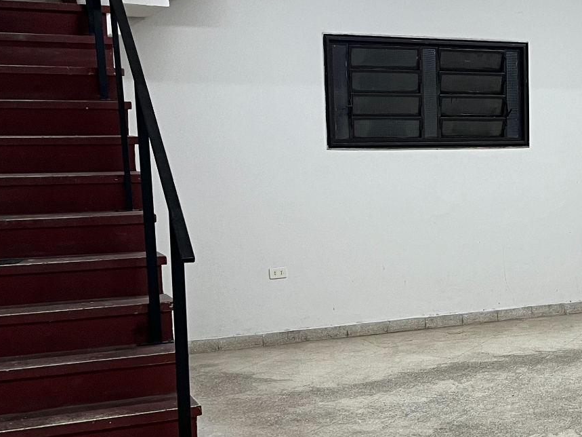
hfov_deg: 29.5
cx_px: 555
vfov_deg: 23.6
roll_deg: +0.9
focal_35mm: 62
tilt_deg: -8.9
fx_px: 1042
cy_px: 277
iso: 100
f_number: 1.6
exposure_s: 1/50
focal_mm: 5.1
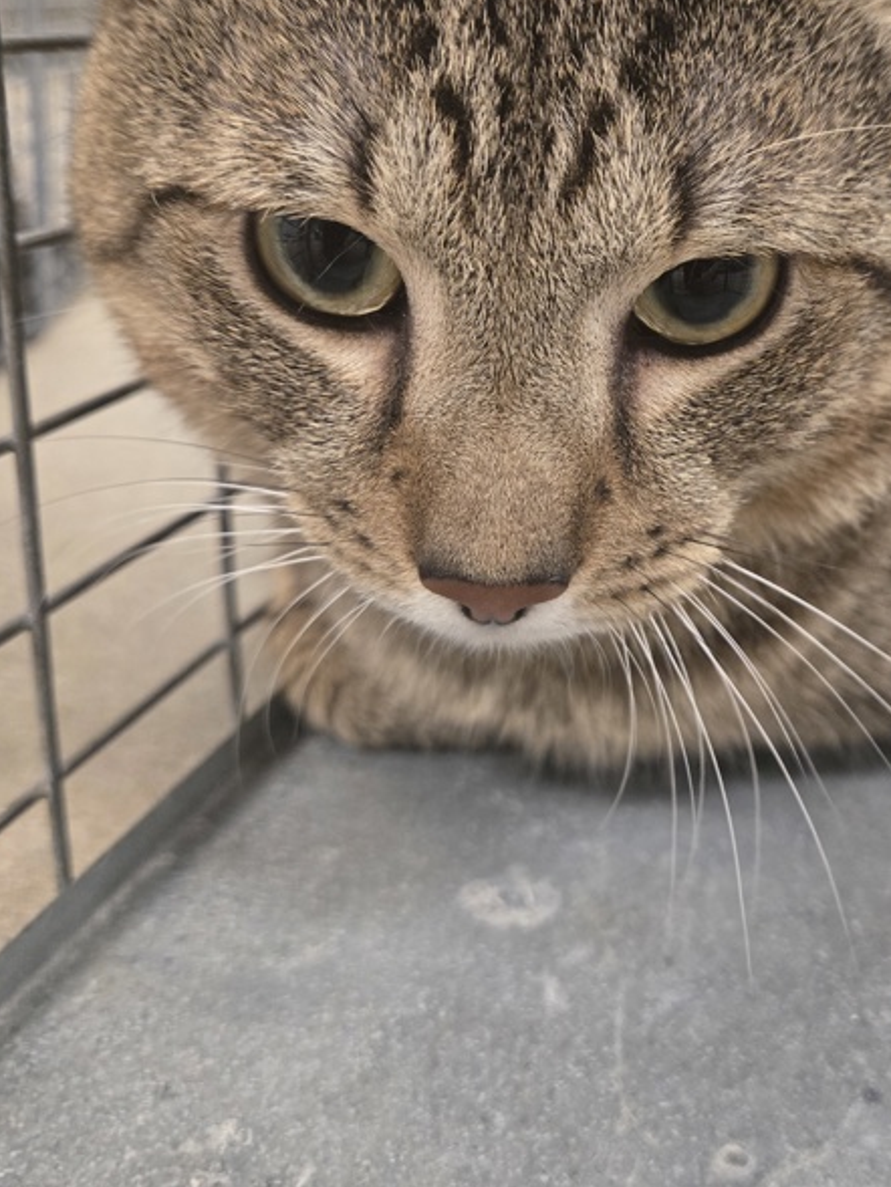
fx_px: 1372
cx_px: 687
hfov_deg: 35.0
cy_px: 413
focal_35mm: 40
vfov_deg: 46.2
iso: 800
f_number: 1.8
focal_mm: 5.4
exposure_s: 1/60
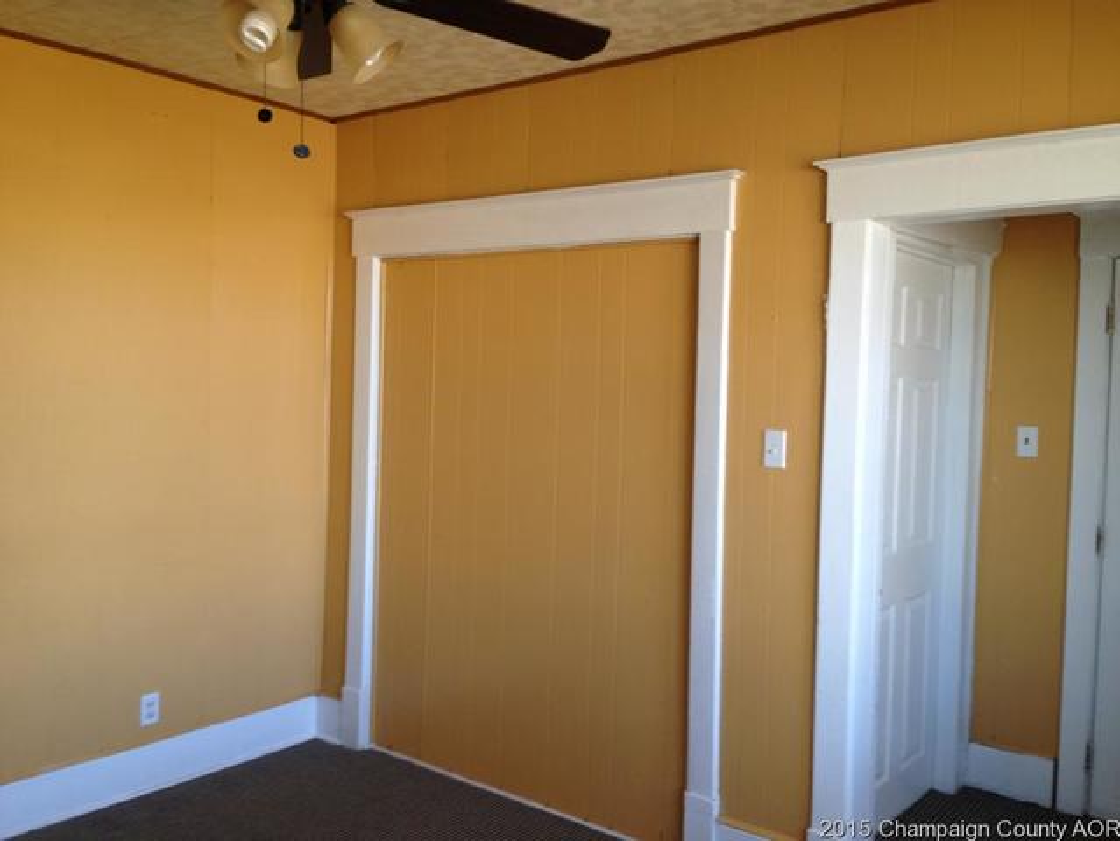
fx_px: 1068
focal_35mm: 33
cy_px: 420
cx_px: 560
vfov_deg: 43.0
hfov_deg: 55.3
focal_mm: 4.12
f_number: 2.4
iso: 64
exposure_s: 1/20
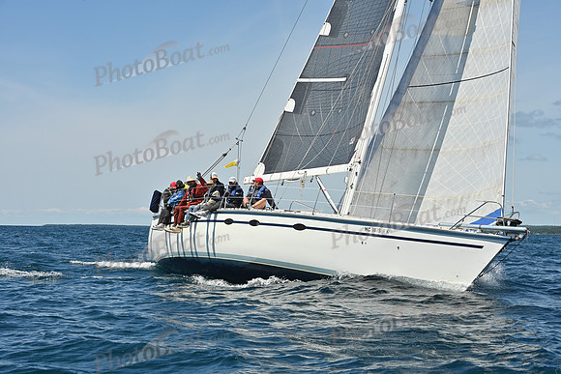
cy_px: 187
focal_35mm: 78
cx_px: 280
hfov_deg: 26.0
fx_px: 1216
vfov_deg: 17.5
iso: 320
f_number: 11
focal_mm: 78
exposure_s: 1/1000
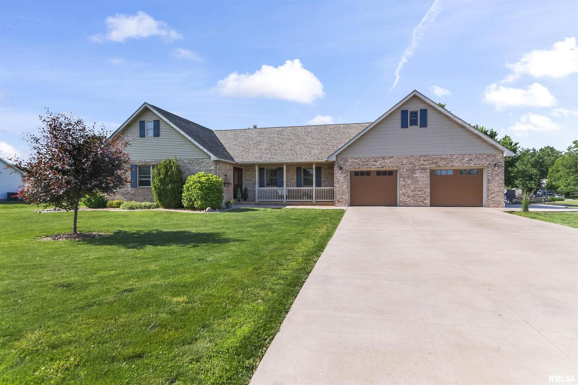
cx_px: 289
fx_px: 305
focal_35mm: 19
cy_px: 192
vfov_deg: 64.5
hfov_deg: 86.9
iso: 400
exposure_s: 1/640
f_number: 5
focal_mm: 13
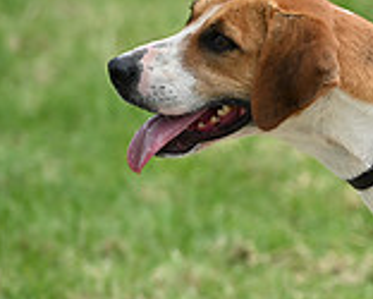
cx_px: 646
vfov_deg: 2.6
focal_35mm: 593
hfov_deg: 3.2
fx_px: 6550
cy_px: 214
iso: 220
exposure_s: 1/1000
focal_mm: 170
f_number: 4.5
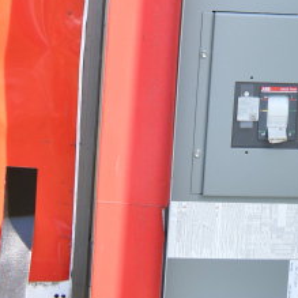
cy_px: -246
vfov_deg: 15.5
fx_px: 935
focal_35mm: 96
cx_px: 318
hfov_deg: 17.6
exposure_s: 1/160
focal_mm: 18
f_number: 6.3
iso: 200
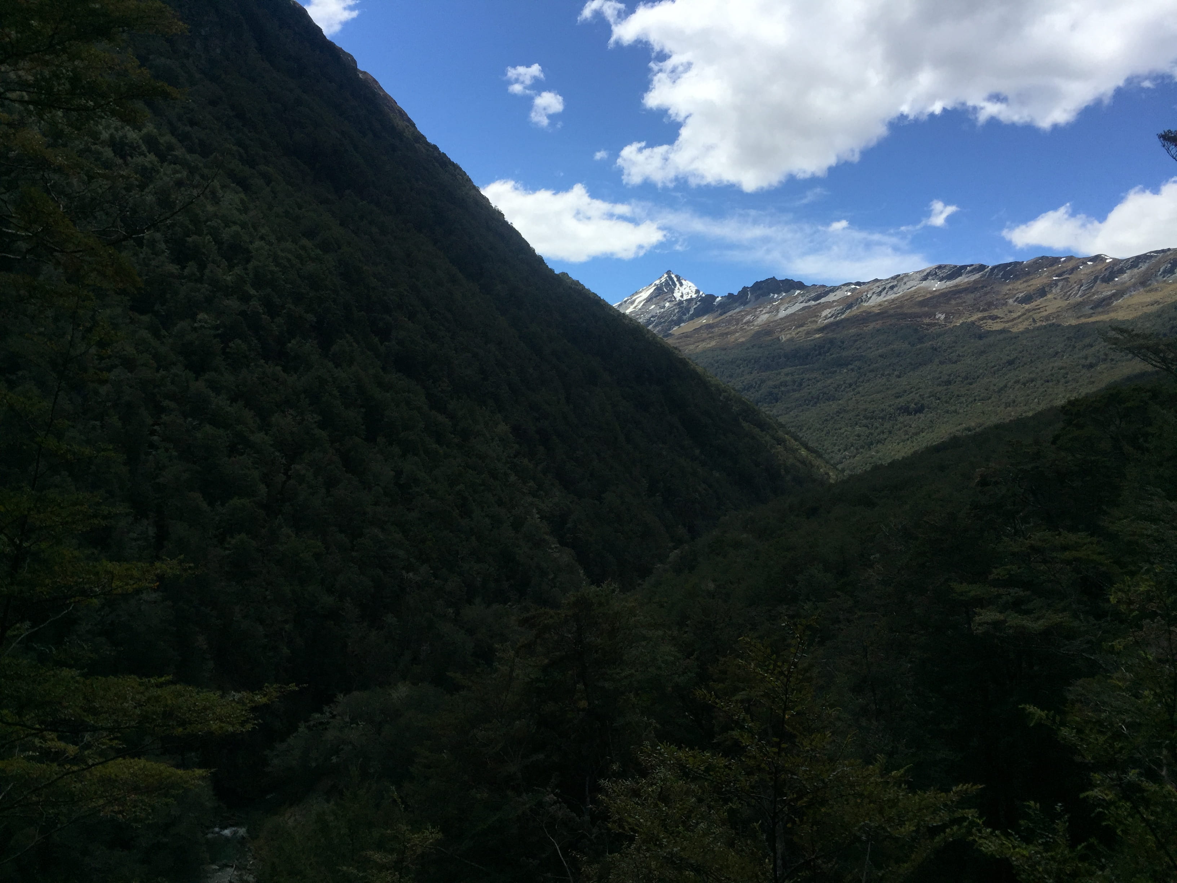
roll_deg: -3.6
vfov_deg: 48.2
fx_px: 986
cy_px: 442
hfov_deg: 61.7
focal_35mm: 29
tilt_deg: +1.0
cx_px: 588
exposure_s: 1/4405
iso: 32
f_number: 2.2
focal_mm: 4.15
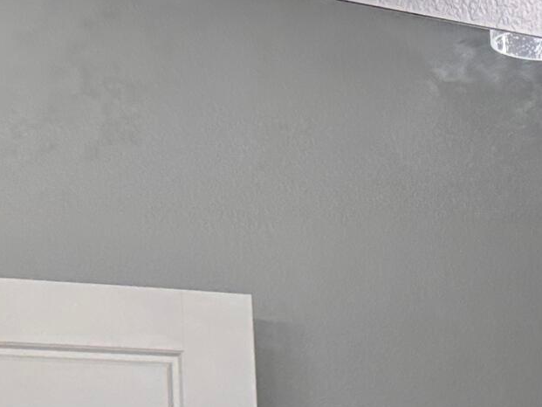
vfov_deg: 11.9
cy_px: 701
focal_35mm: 116
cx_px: 952
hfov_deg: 14.9
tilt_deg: -4.7
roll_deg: +1.1
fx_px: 1817
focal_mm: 6.86
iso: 100
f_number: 1.78
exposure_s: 1/139
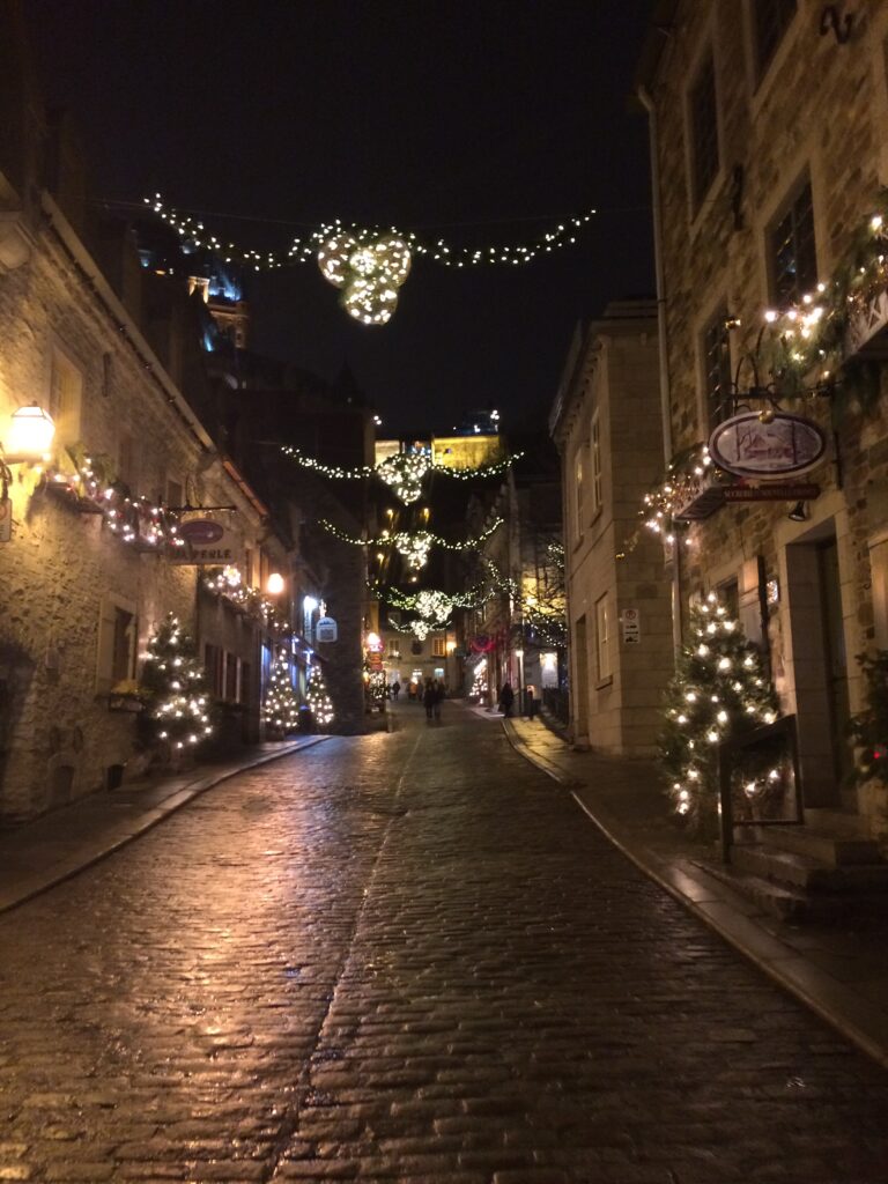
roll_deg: -3.4
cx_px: 444
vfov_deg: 61.7
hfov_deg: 48.2
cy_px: 592
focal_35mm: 29
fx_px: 992
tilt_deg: +4.5
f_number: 2.2
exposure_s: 1/17
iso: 250
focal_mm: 4.15
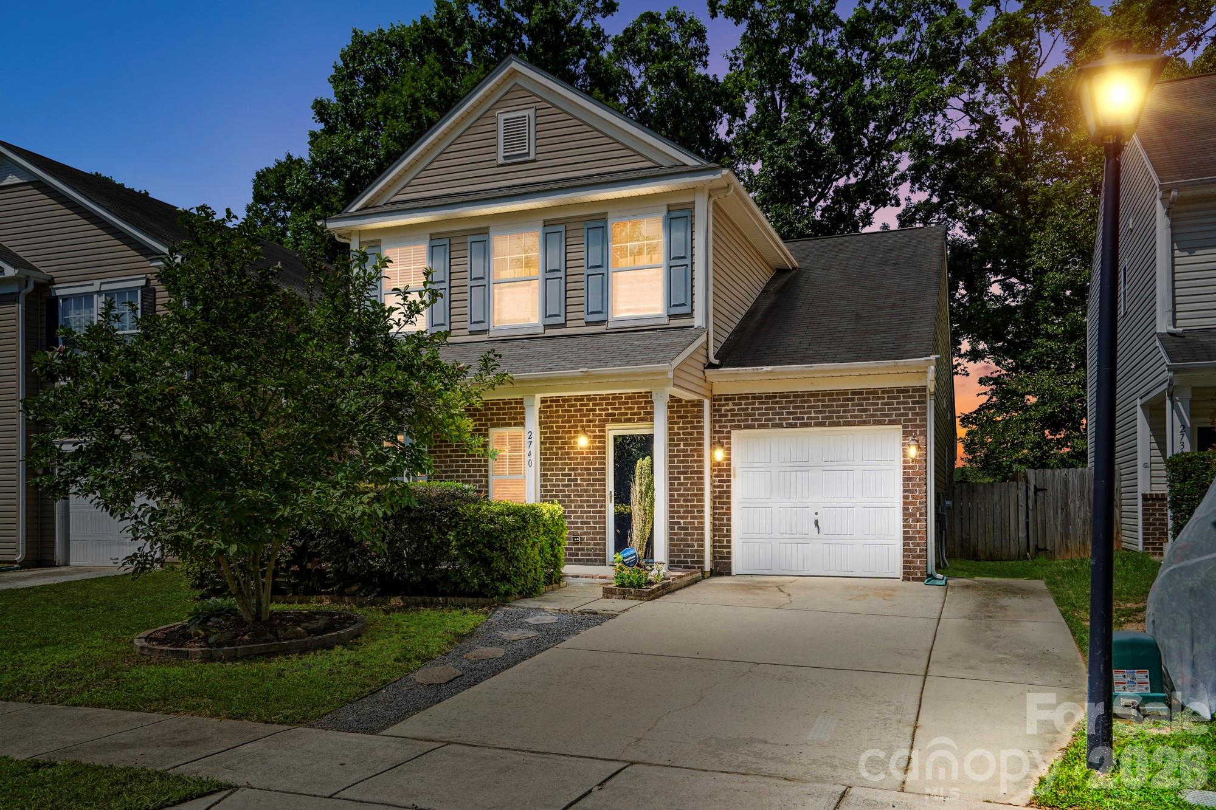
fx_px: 912
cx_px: 608
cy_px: 405
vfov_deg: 47.9
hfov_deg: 67.4
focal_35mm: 27
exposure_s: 1/125
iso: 50
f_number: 10
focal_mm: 27
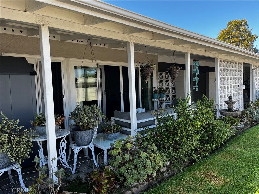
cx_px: 130
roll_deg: +1.9
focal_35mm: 26
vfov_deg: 53.1
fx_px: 195
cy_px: 97
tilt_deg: -4.2
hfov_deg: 67.3
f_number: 1.6
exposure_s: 1/649
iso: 50
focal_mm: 5.1
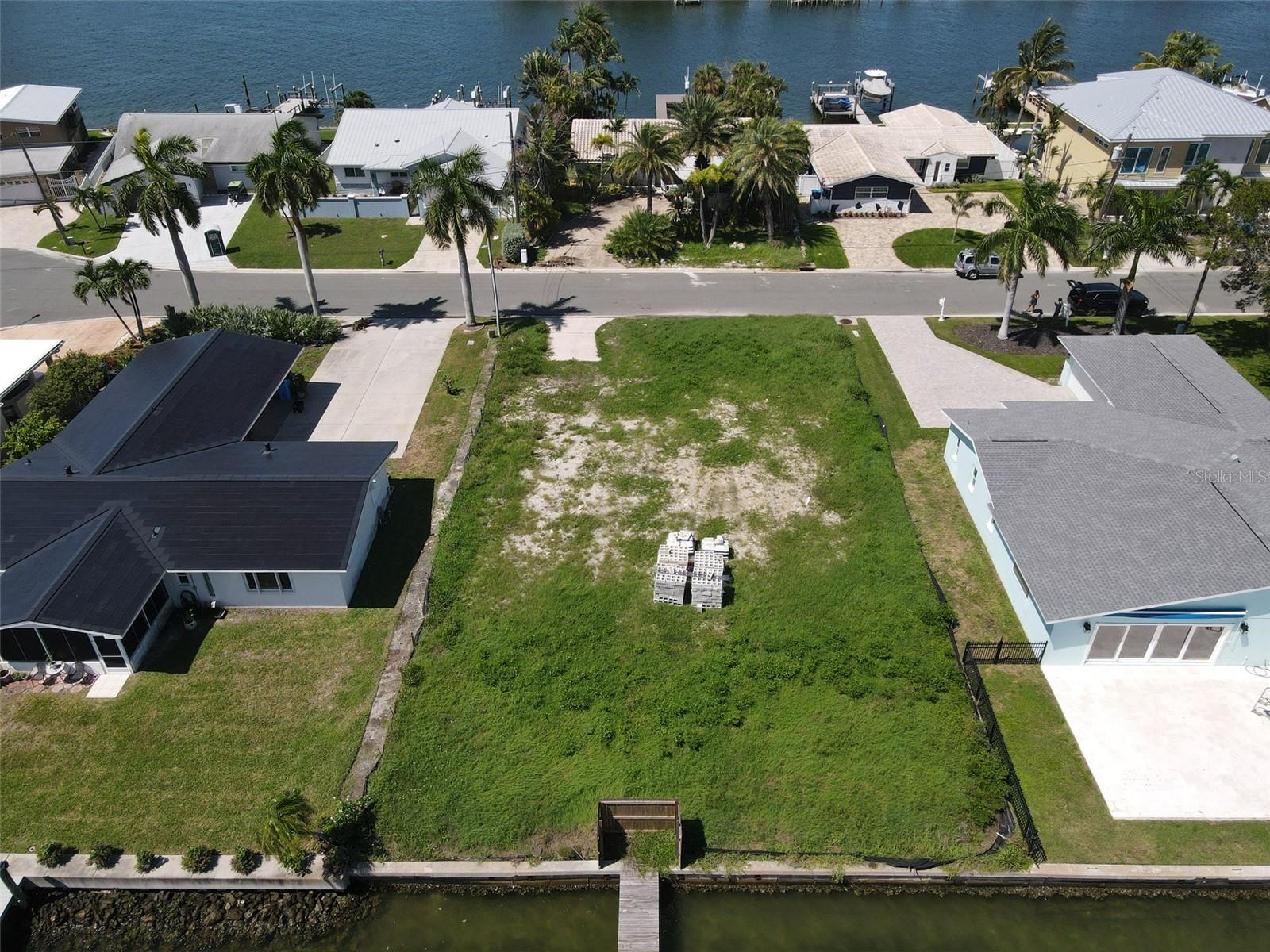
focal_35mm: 24
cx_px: 635
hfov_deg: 71.6
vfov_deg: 56.8
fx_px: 881
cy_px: 476
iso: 110
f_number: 2.8
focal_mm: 4.5
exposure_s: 1/1000
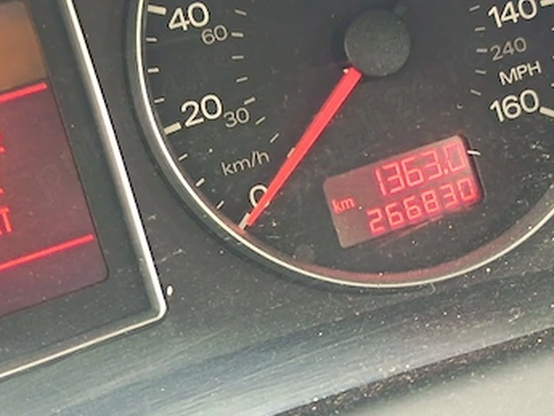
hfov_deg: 26.6
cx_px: 199
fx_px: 1169
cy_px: 124
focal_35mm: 73
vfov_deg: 20.1
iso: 4251
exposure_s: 1/100
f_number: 1.75
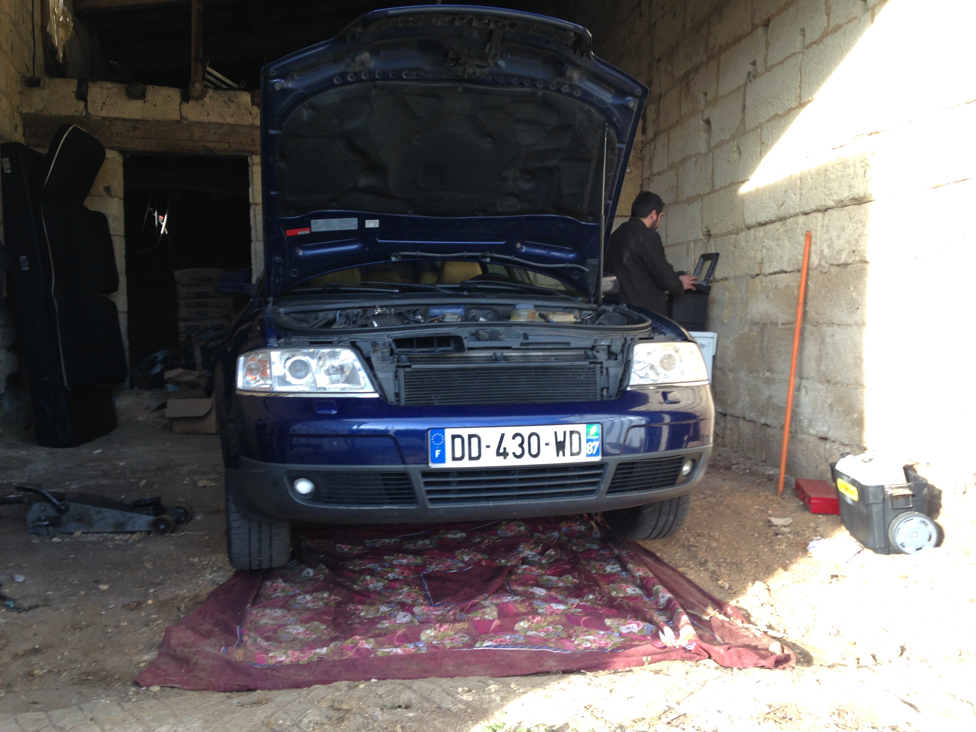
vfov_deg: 42.9
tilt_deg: -5.1
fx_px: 930
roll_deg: -2.0
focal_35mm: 33
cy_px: 366
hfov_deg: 55.4
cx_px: 488
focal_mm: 4.12
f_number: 2.4
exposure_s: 1/120
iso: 50
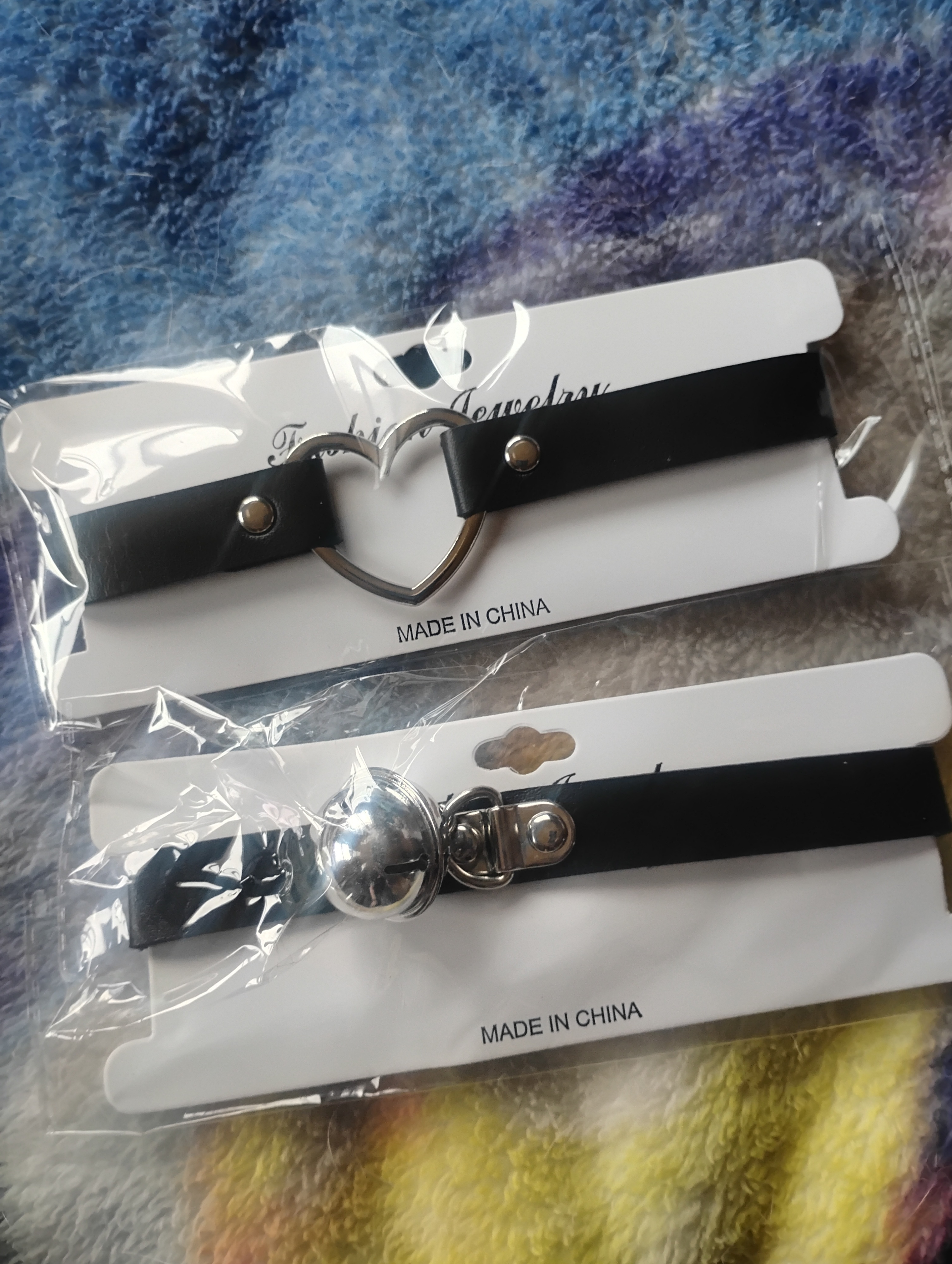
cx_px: 476
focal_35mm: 28
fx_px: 1024
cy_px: 632
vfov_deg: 63.4
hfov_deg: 49.9
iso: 778
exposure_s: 1/60
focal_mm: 4.26
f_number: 1.8
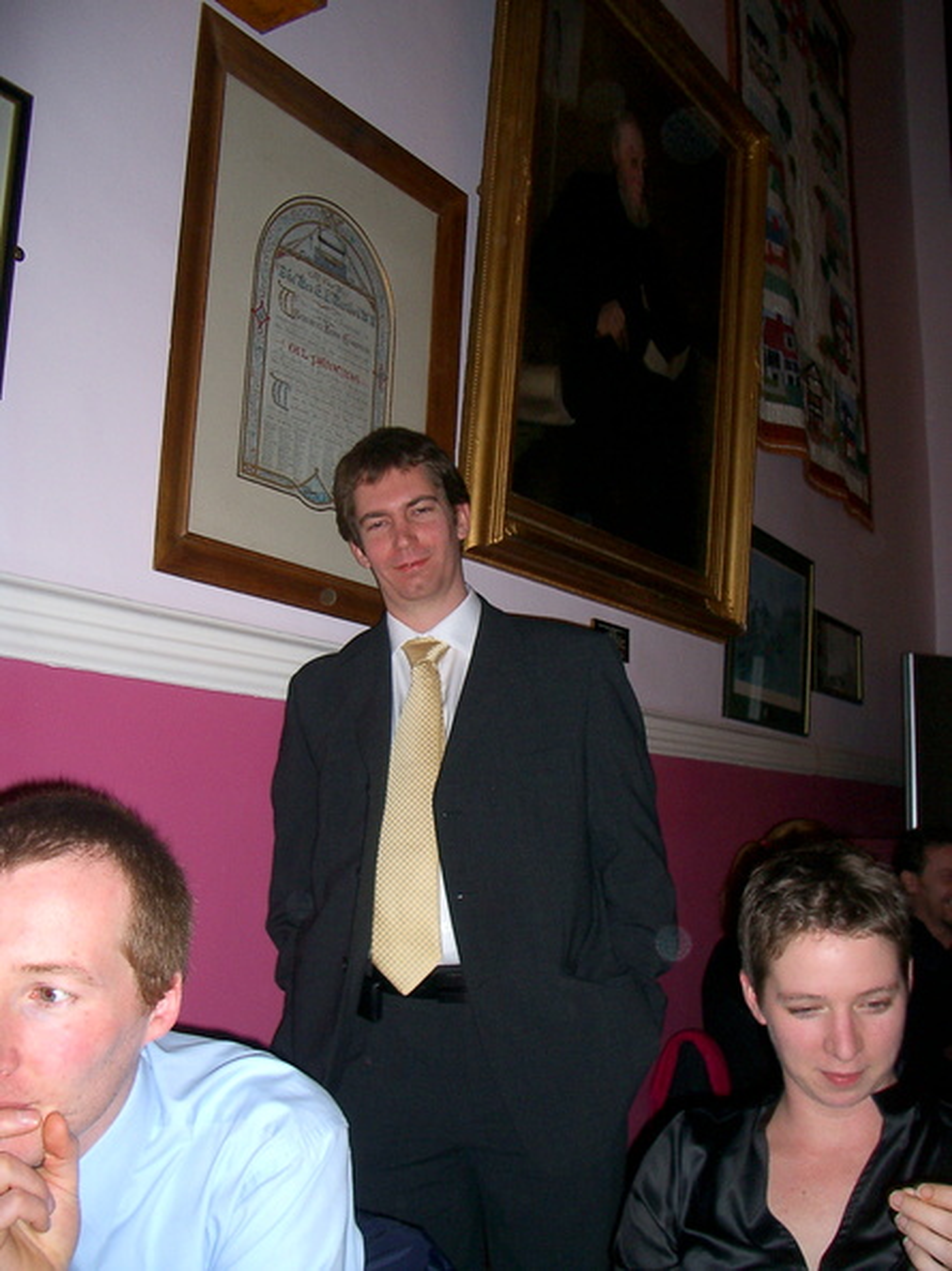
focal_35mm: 35
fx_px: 1284
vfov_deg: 52.6
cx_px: 476
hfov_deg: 40.7
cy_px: 636
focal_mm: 5.8
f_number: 2.6
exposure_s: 1/40
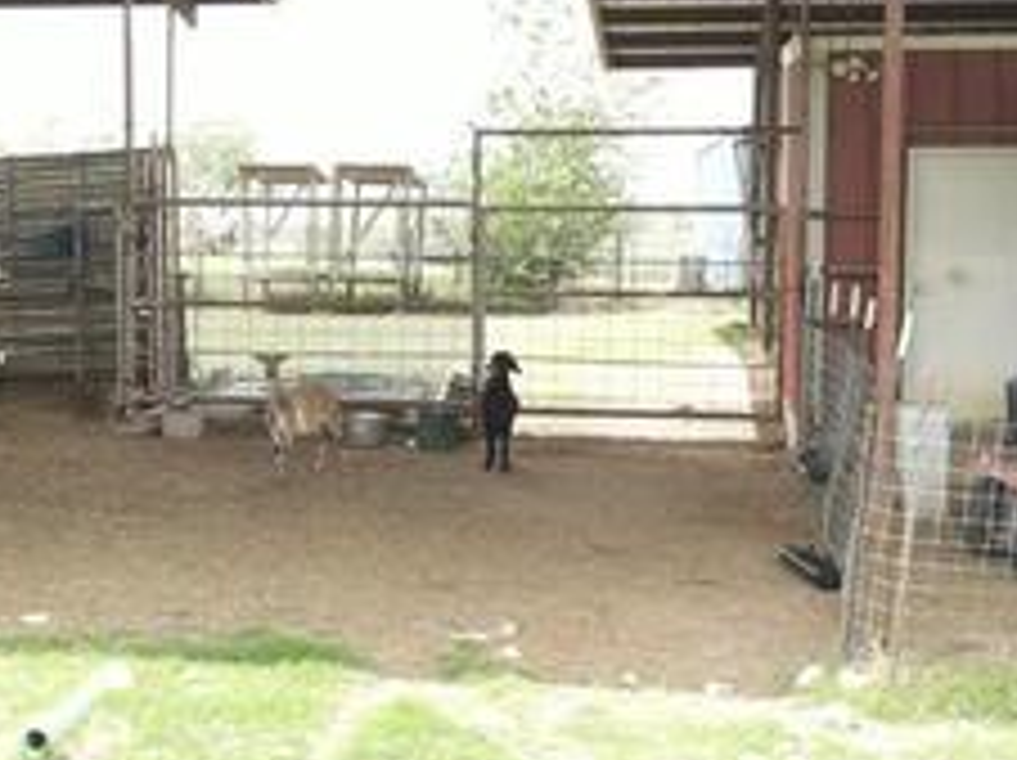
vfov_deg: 21.5
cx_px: 378
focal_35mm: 68
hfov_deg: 28.5
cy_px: 472
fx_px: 1996
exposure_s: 1/100
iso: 100
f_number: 2.8
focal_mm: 4.5
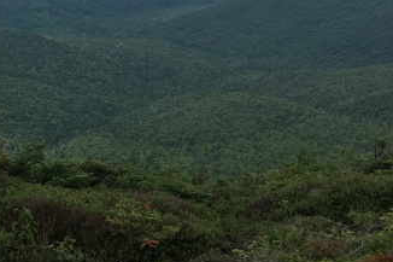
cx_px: 66
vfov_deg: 18.1
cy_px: 33
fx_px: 807
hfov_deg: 26.7
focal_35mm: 74
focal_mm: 4.15
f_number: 2.2
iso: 25
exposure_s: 1/1261
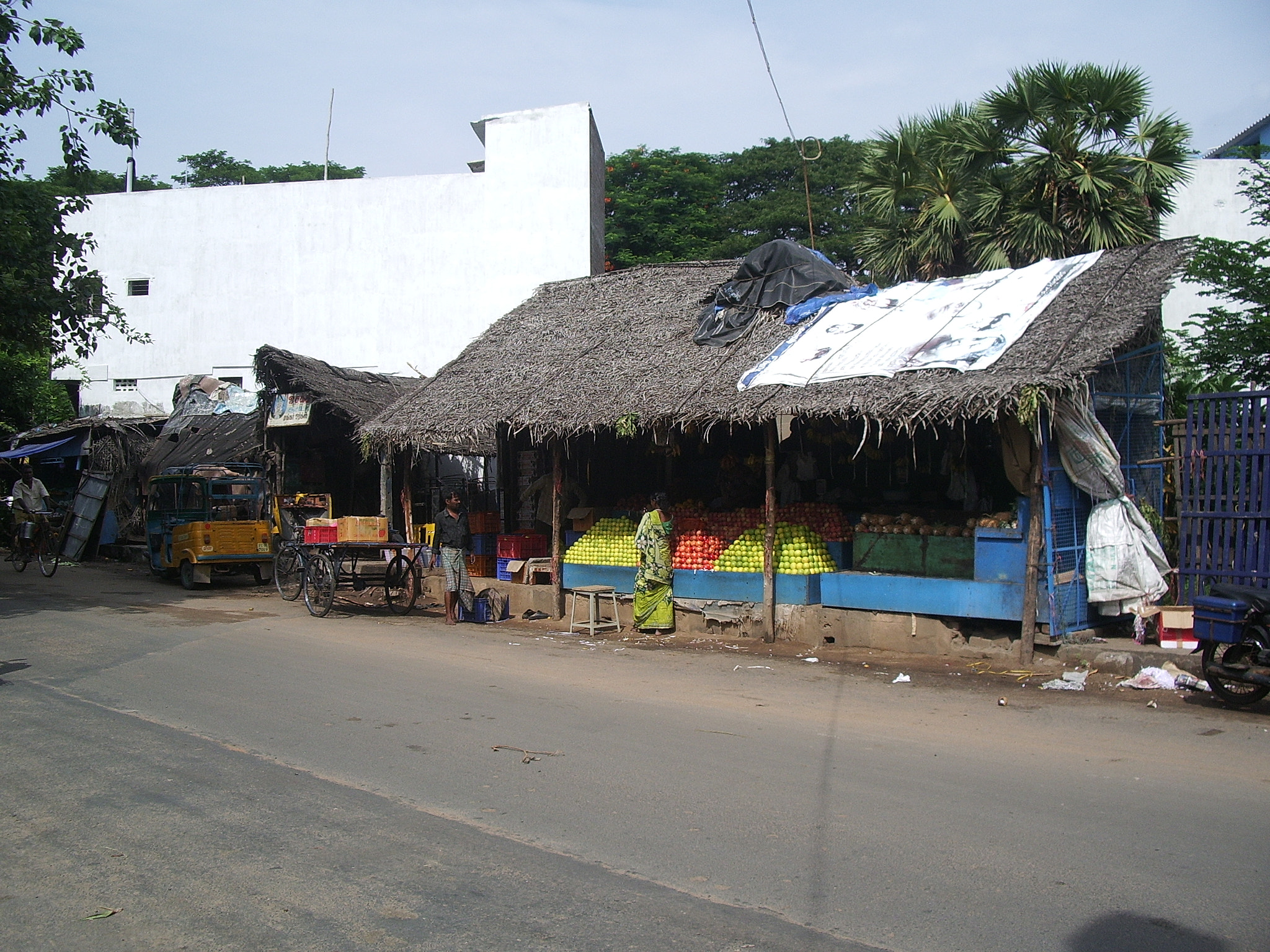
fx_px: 1284
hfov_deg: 52.6
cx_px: 635
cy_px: 476
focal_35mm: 35
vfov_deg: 40.7
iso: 50
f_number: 4.3
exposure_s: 1/500
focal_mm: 5.8
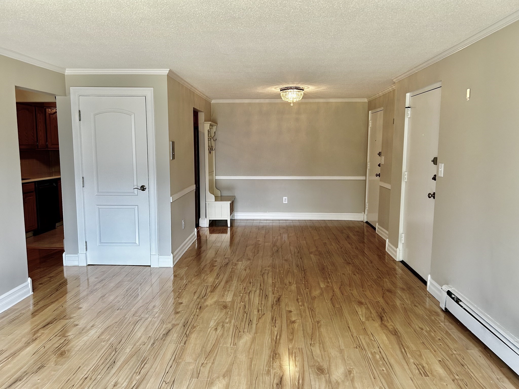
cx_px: 260
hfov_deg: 67.3
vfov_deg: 53.1
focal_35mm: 26
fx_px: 390
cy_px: 194
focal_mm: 5.7
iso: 100
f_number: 1.5
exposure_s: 1/120
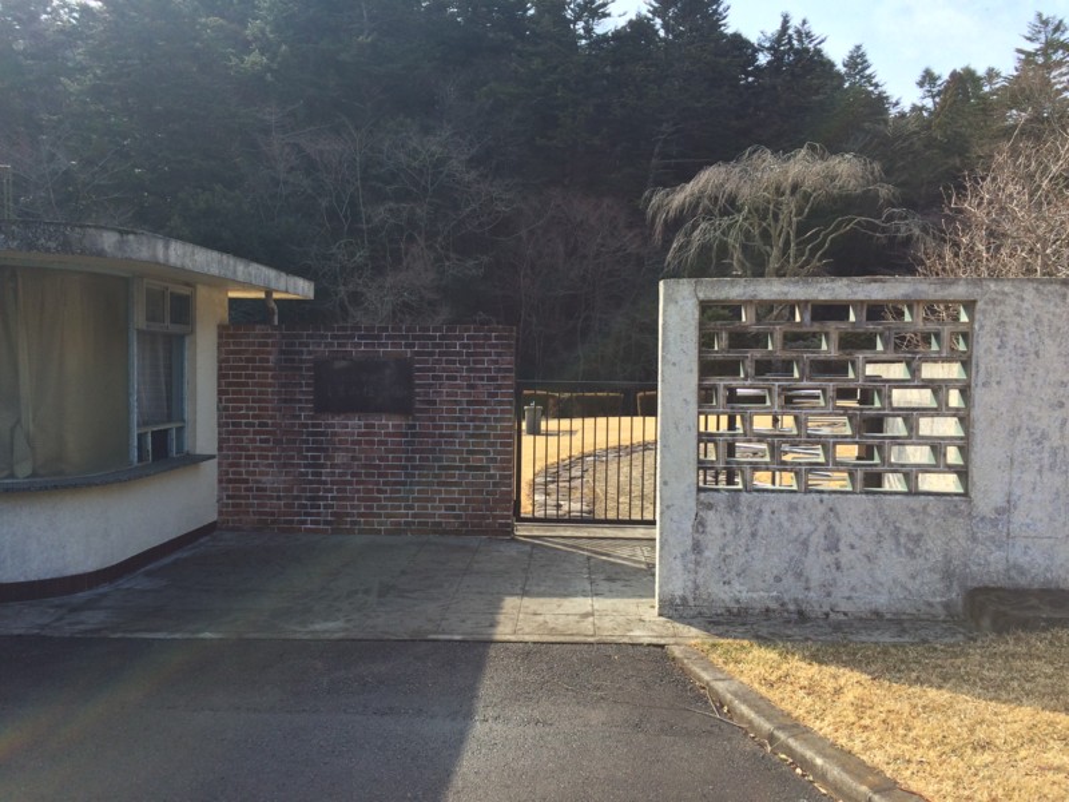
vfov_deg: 48.2
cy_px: 401
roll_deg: -0.4
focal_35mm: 29
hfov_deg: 61.7
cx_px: 534
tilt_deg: -3.5
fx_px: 896
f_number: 2.2
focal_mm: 4.15
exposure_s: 1/707
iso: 32
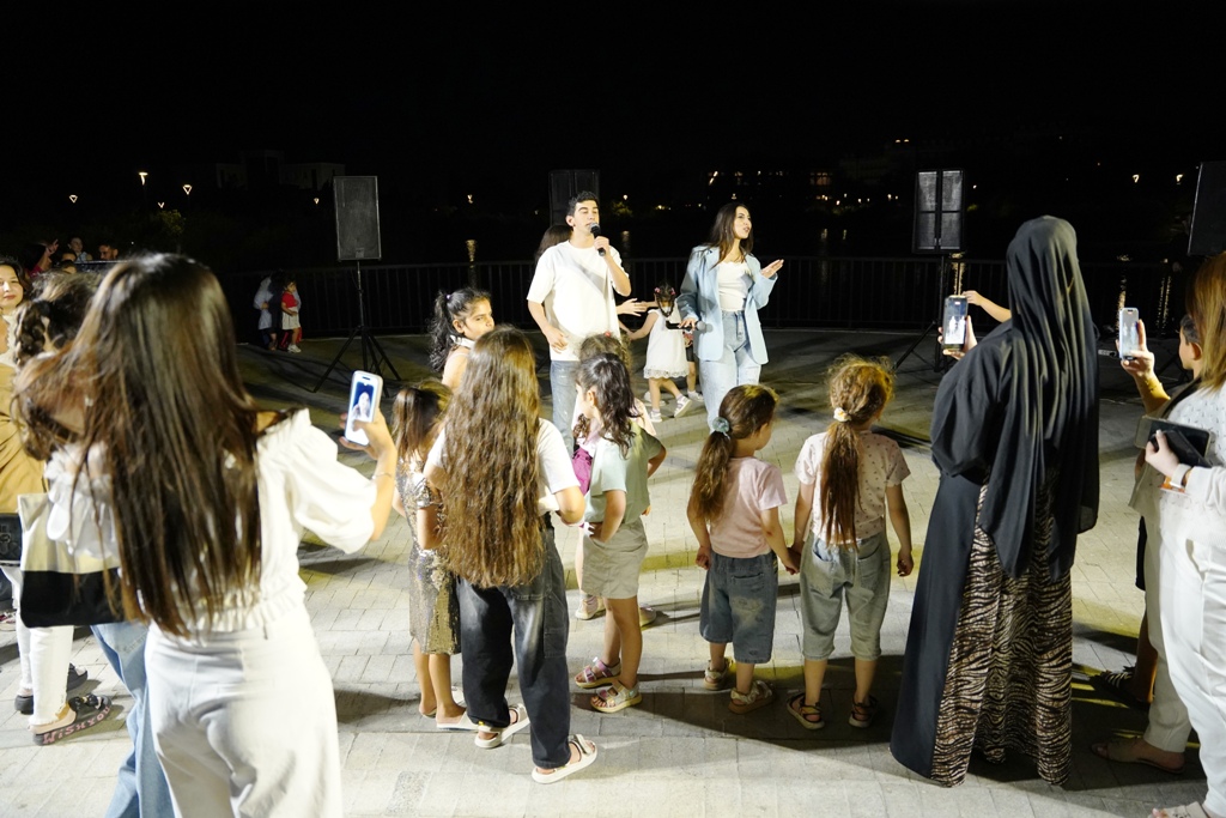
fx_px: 817
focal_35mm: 24
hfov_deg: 73.7
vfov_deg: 53.1
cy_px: 409
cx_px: 613
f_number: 2.8
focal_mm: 24
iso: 5000
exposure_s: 1/500
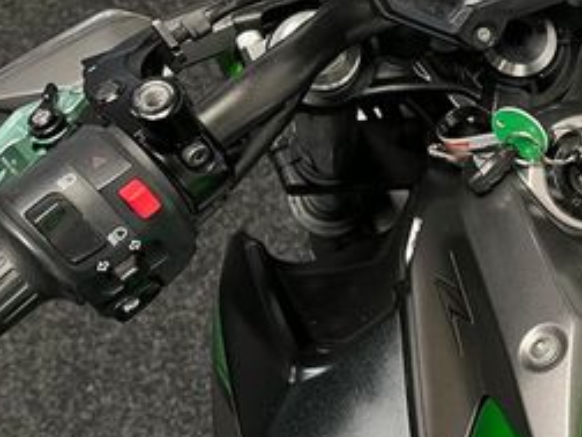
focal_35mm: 66
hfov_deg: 27.5
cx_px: 594
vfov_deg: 22.2
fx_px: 1110
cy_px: 250
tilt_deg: -54.6
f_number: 1.6
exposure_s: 1/50
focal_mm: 5.1
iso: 160
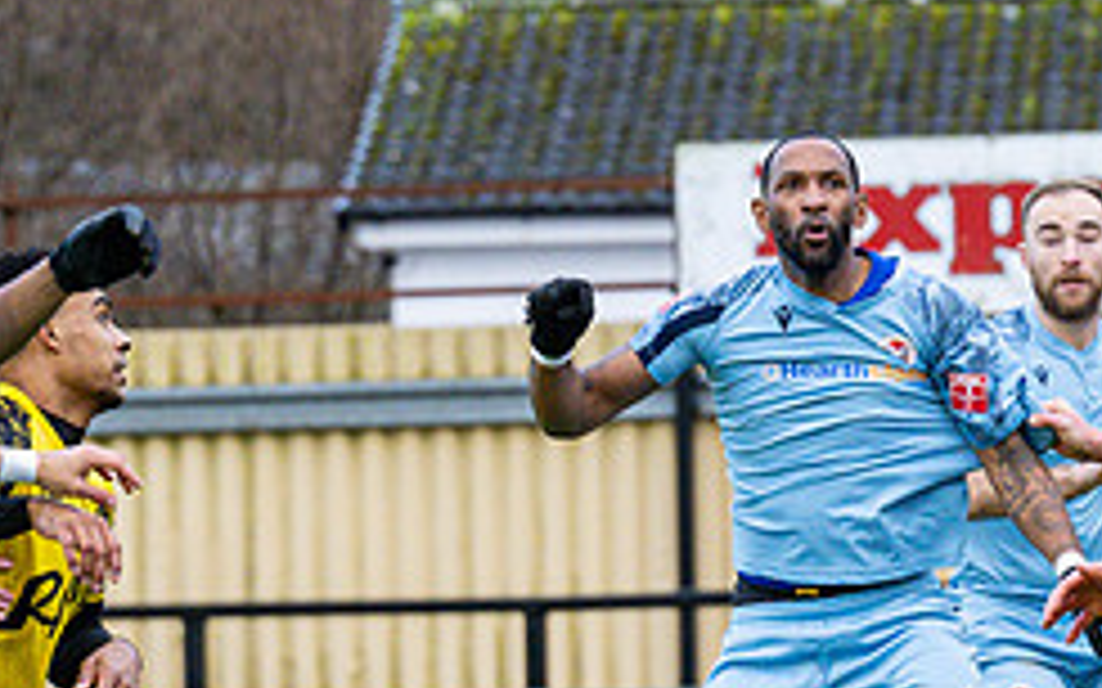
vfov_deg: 2.6
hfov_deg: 4.1
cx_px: 928
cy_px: 561
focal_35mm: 508
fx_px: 15253
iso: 2000
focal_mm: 130
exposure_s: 1/1250
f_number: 4
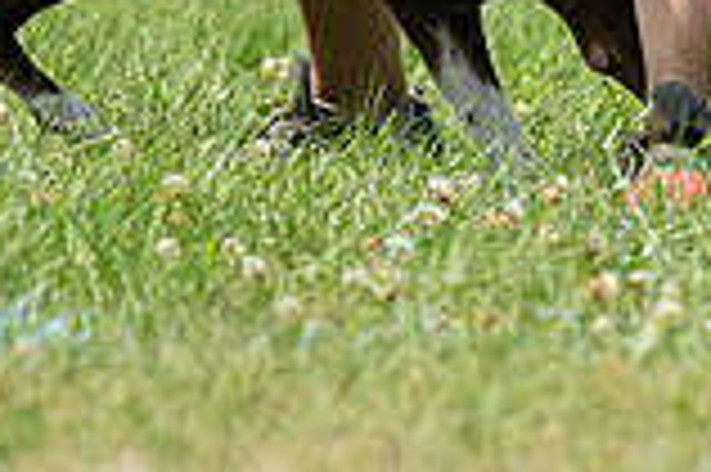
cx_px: 666
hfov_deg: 1.5
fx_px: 26654
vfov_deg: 1.0
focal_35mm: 1351
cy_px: -267
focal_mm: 368
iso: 1250
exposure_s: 1/4000
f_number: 6.3
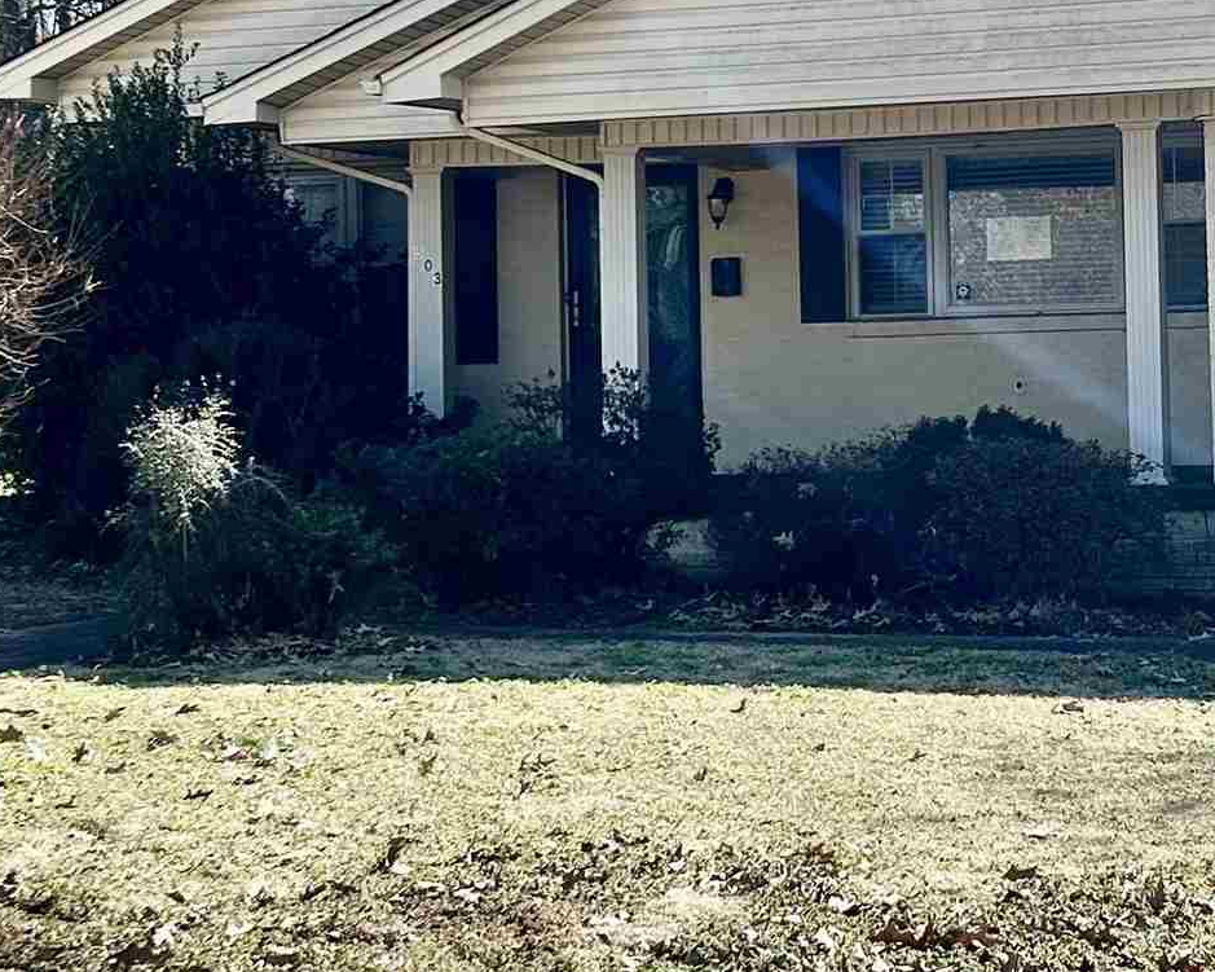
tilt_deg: +2.8
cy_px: 220
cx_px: 956
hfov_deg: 22.7
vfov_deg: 18.4
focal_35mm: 83
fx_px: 2984
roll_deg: +2.1
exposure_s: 1/3257
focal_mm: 5.7
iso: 50
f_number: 1.5
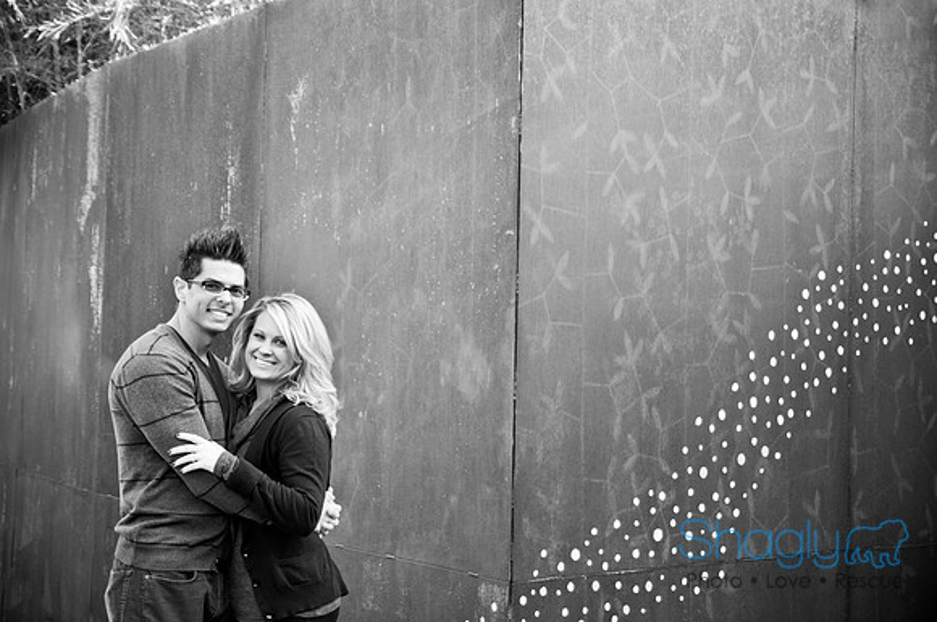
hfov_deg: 35.1
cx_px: 468
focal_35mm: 57
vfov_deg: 23.7
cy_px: 311
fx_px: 1482
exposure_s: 1/125
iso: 200
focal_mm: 38
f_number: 2.8
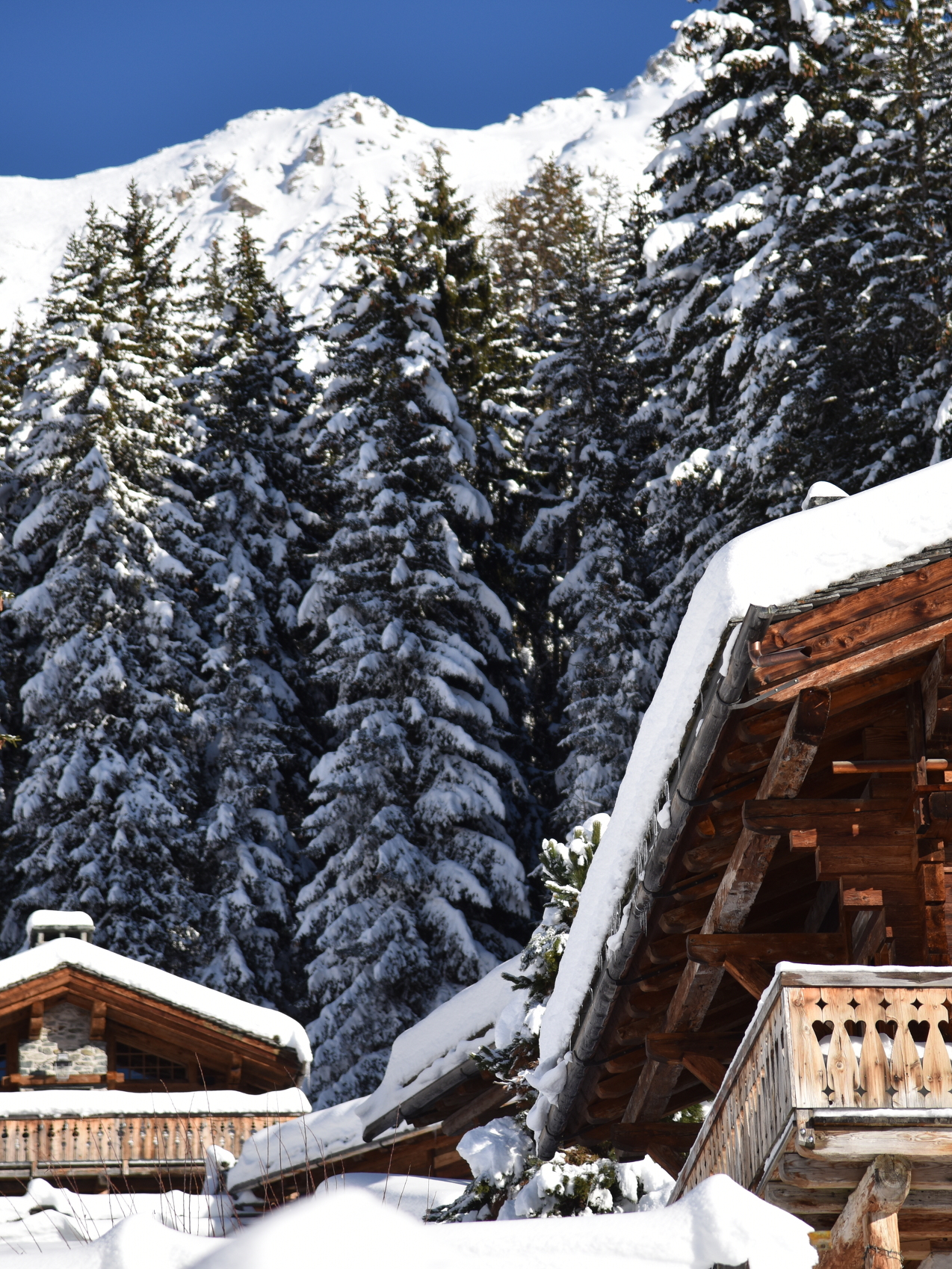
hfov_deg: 8.5
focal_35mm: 174
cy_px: 631
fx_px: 6379
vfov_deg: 11.4
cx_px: 544
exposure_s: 1/2000
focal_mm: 120
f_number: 4
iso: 200
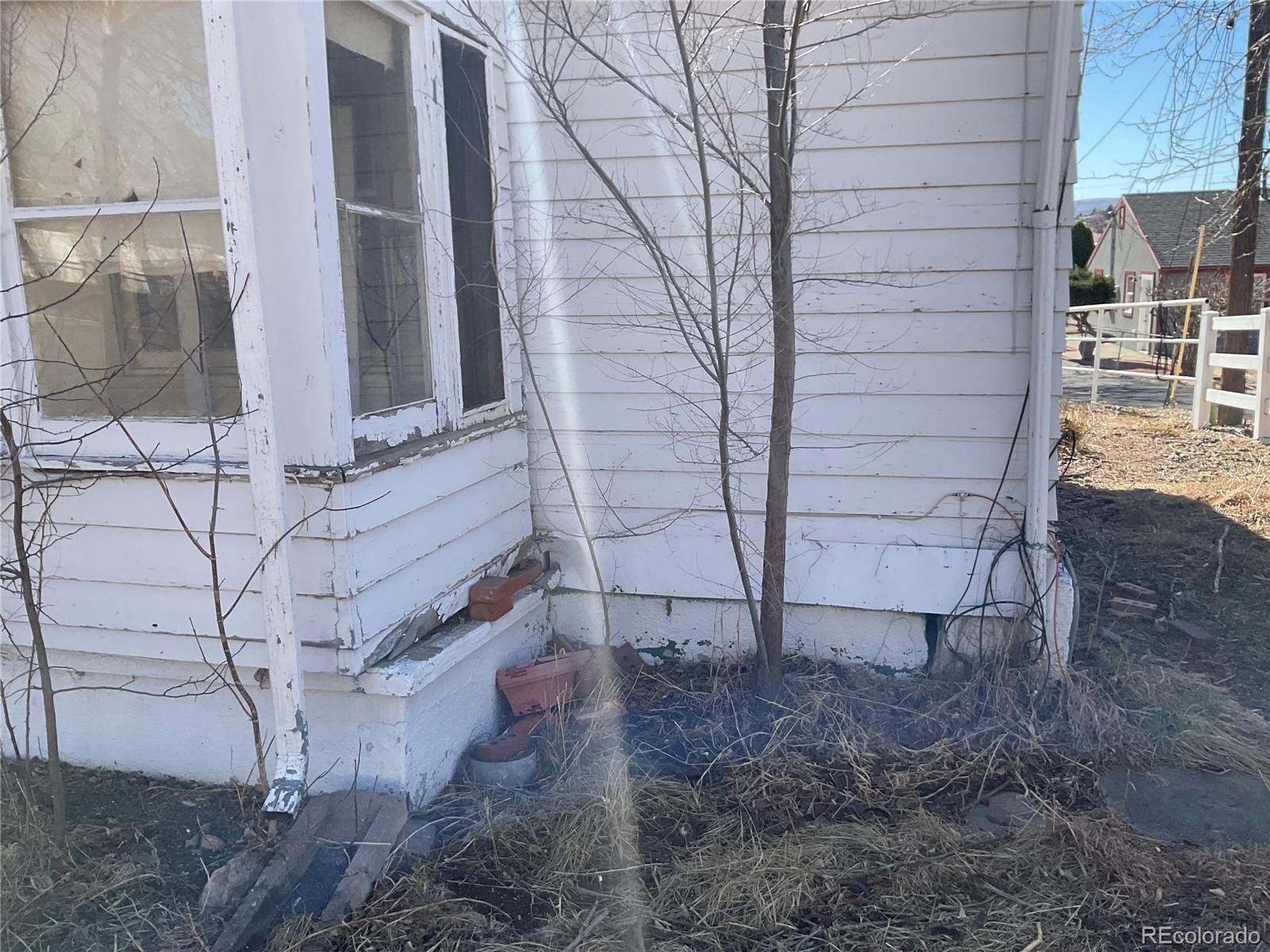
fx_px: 1064
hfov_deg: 61.7
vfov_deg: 48.2
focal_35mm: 29
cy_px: 476
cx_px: 635
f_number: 1.8
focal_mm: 3
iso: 16
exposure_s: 1/599
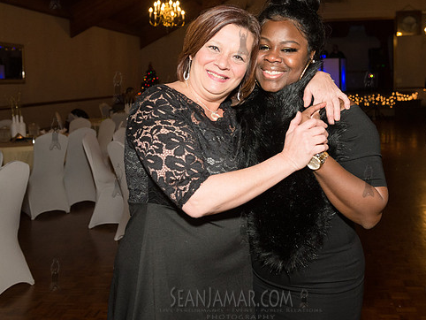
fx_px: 579
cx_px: 242
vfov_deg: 30.8
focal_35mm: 47
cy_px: 126
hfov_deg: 40.3
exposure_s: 1/320
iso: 1600
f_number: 4.5
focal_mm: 32
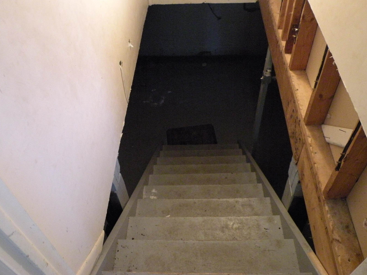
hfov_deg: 58.4
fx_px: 329
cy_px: 132
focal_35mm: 31
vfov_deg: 45.4
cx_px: 183
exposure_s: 1/47.1
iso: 400
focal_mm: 4.7
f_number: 2.8
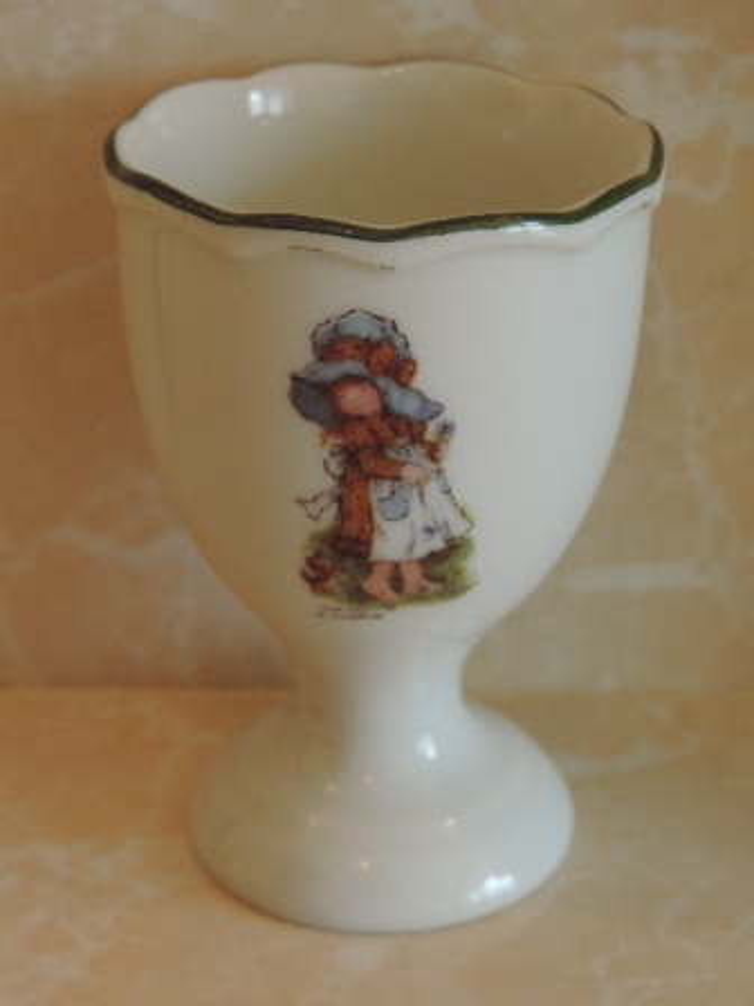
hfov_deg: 16.4
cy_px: 503
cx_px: 377
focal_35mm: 90
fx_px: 2614
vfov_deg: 21.8
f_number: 4.1
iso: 320
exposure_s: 1/100
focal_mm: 16
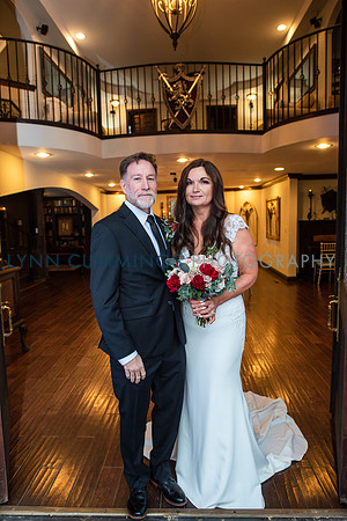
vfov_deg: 73.7
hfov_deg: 53.1
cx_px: 174
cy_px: 260
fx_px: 347
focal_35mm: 24
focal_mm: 24
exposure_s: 1/160
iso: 640
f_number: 3.2
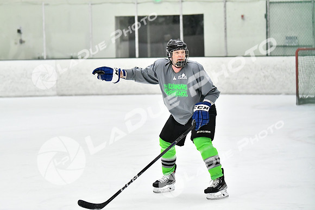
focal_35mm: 180
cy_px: 105
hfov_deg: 11.4
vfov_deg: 7.6
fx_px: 1575
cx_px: 158
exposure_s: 1/1600
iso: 6400
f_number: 2.8
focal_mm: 120
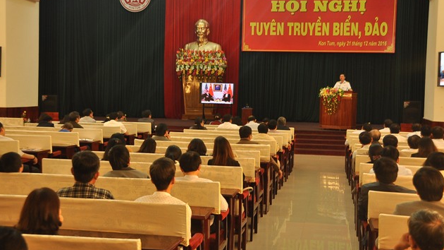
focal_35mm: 51
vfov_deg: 23.5
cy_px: 107
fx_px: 600
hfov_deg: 40.6
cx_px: 221
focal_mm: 32
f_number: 4.5
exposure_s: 1/25
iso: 400
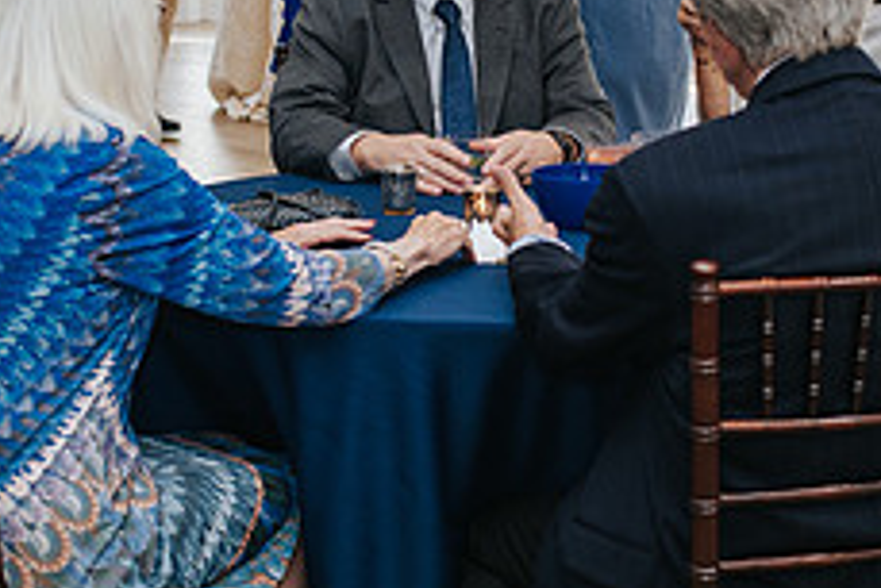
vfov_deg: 14.6
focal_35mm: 94
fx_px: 2302
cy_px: 235
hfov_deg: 21.6
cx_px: 369
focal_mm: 35
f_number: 3.5
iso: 800
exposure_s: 1/200
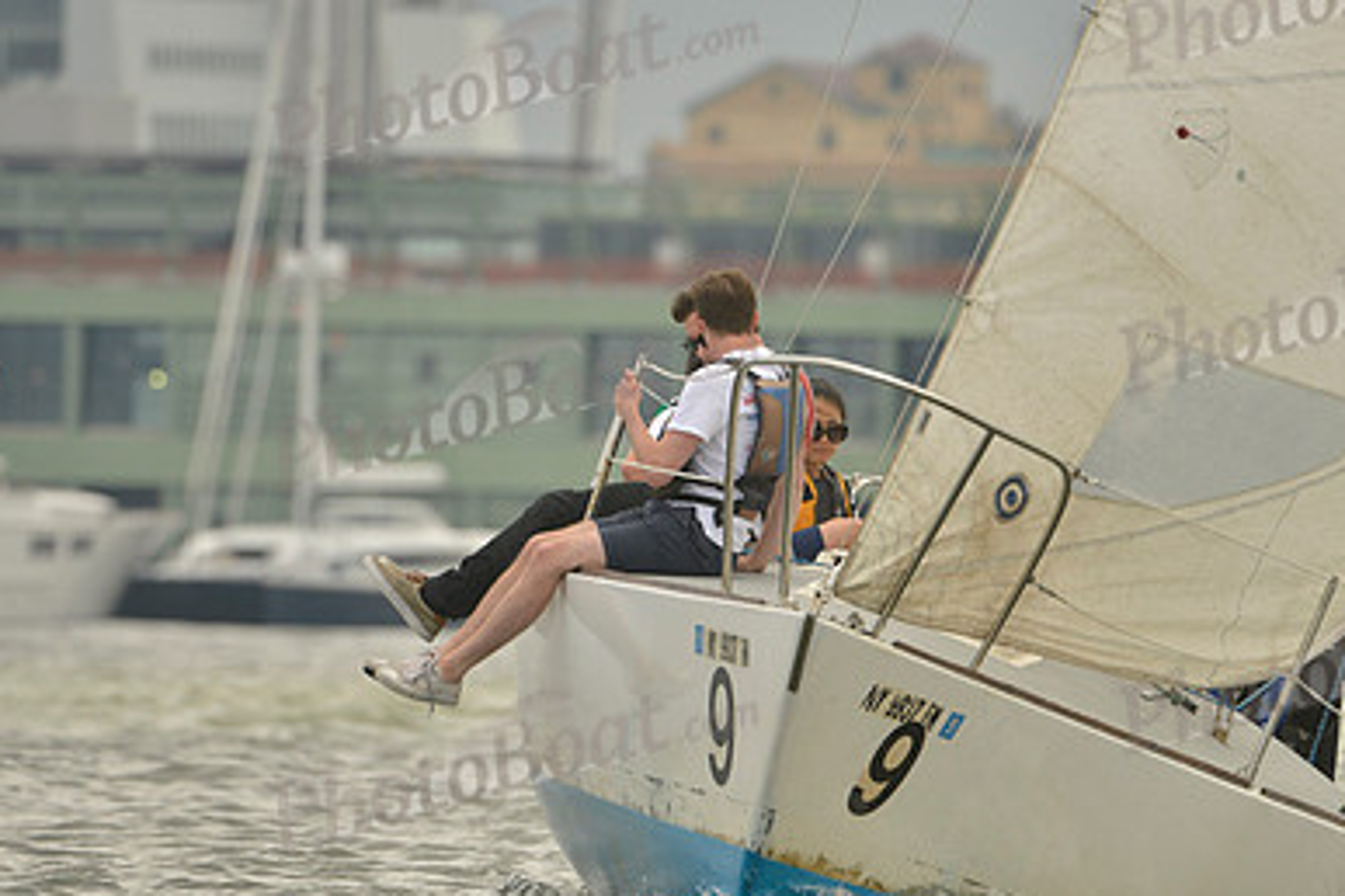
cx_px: 942
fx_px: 22378
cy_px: 533
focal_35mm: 599
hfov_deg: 3.4
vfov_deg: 2.3
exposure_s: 1/1250
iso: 400
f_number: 7.1
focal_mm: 400
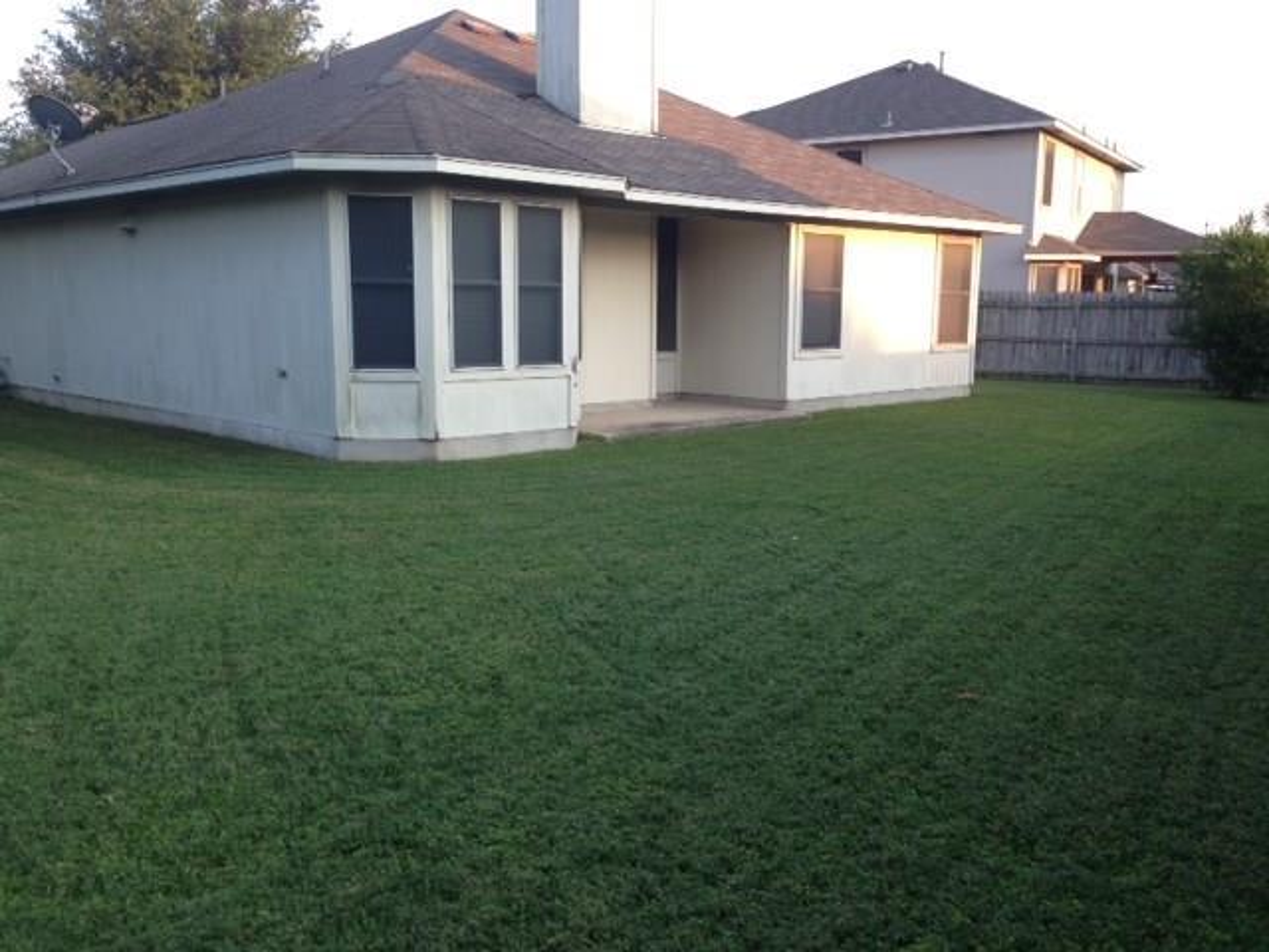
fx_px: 1210
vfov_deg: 42.9
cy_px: 476
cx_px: 634
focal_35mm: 33
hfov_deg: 55.4
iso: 50
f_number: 2.4
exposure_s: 1/152
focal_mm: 4.13
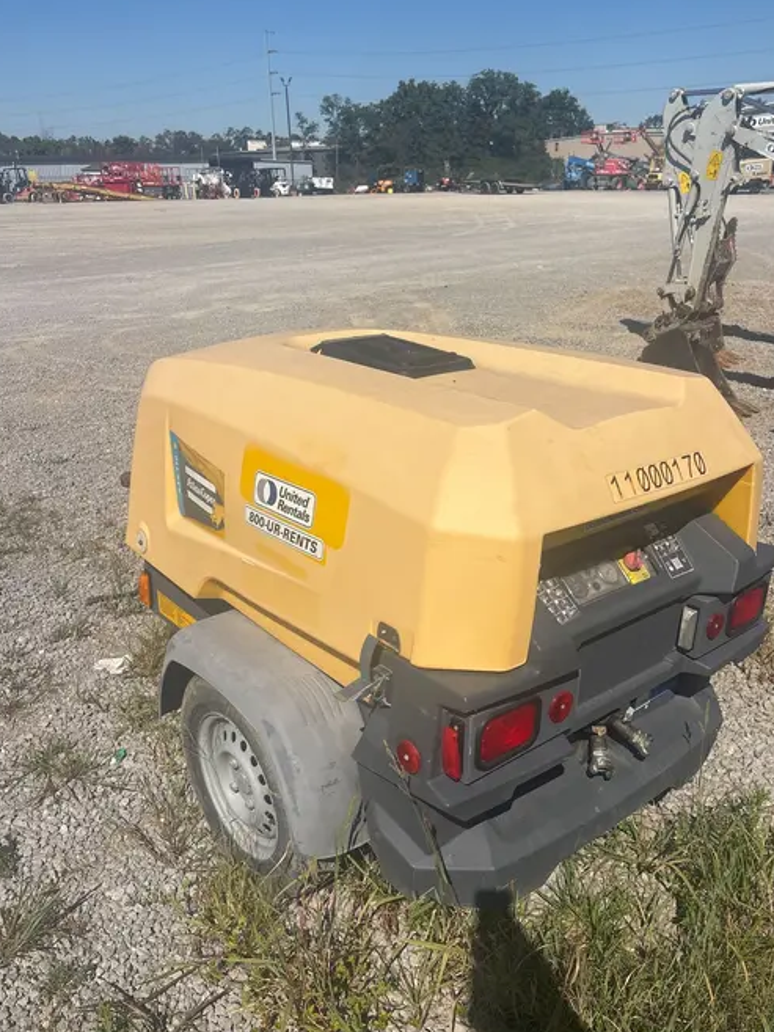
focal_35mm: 29
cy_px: 536
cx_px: 410
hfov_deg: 48.2
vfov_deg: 61.6
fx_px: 864
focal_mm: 5.96
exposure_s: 1/8333
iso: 50
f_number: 1.6
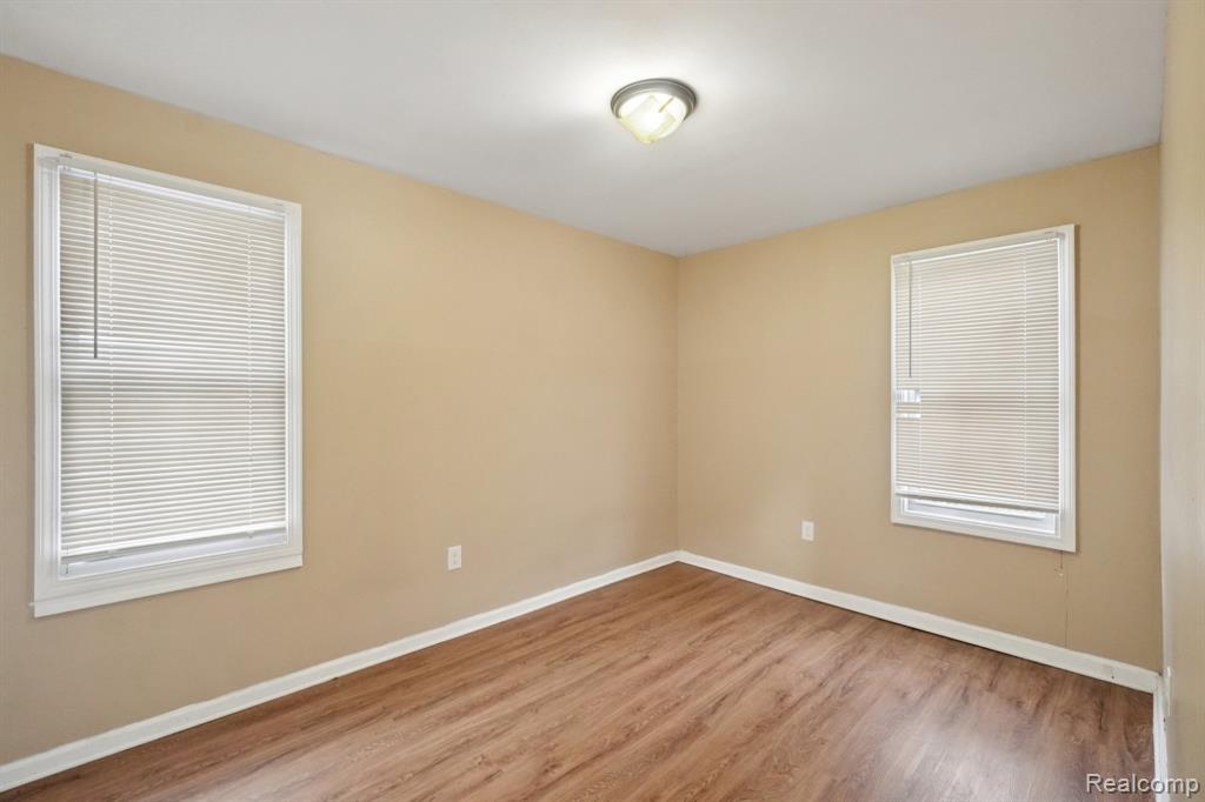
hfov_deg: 100.4
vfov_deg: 77.3
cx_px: 602
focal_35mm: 15
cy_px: 401
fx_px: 502
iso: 2500
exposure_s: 1/30
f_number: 8
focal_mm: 10
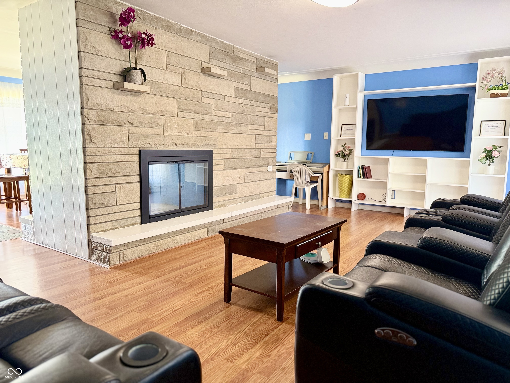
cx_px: 255
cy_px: 192
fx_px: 354
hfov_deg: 71.6
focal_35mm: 24
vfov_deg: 56.8
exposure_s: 1/60
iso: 400
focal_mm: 6.76
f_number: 1.78
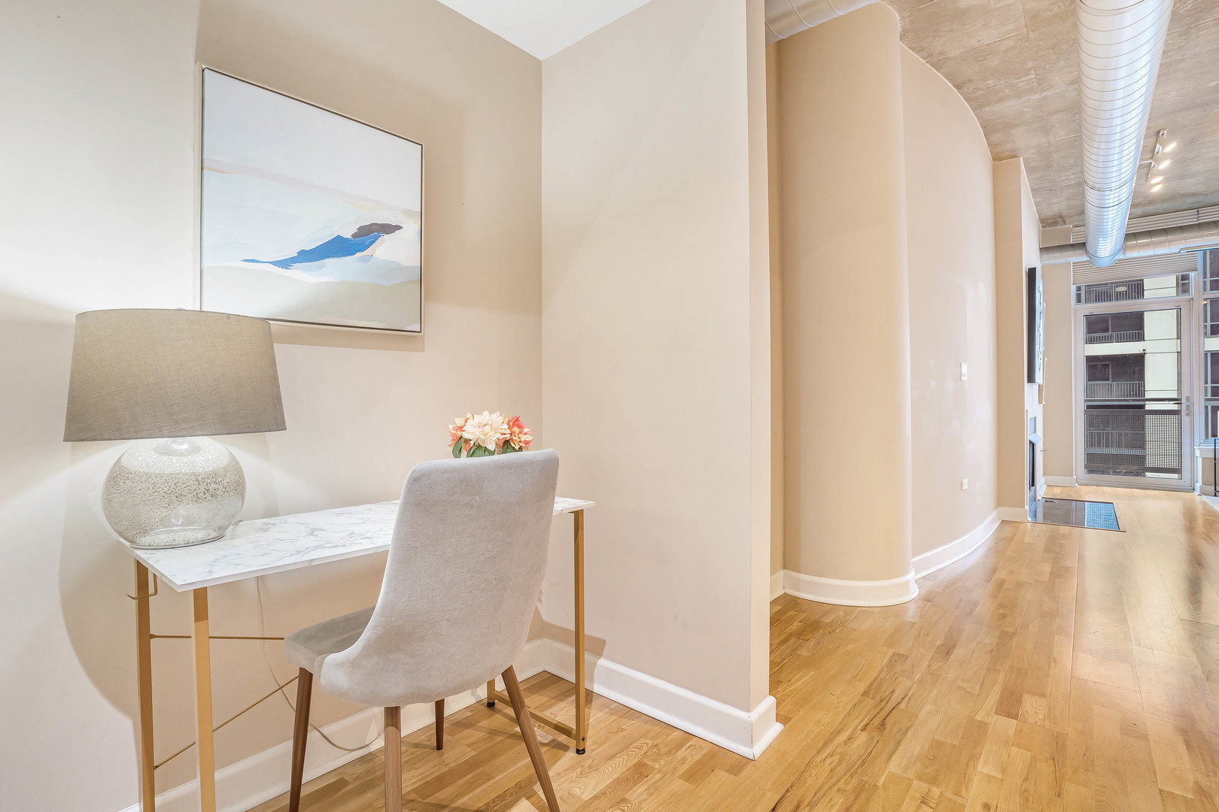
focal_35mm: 16
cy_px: 406
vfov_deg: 73.7
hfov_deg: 96.7
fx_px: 542
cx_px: 610
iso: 640
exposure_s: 1.6
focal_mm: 16
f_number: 9
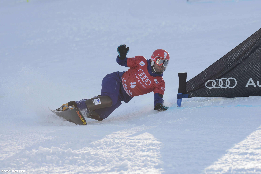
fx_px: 2175
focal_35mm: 300
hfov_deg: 6.9
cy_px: 87
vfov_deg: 4.6
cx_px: 130
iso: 800
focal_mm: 300
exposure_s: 1/1600
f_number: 10
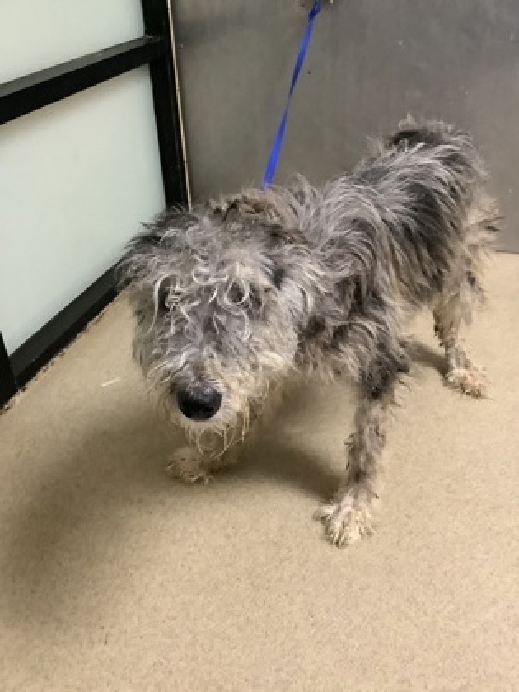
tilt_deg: -33.9
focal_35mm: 31
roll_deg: +1.0
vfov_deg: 58.4
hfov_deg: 45.4
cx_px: 260
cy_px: 346
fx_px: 620
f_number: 2.4
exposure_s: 1/30
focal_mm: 3.3
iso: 400
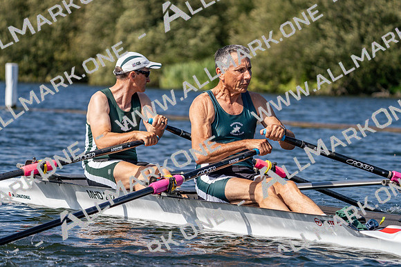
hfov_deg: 10.3
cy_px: 134
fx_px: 2228
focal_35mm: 200
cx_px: 200
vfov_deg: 6.9
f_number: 5.6
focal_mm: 200
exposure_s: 1/2000
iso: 200
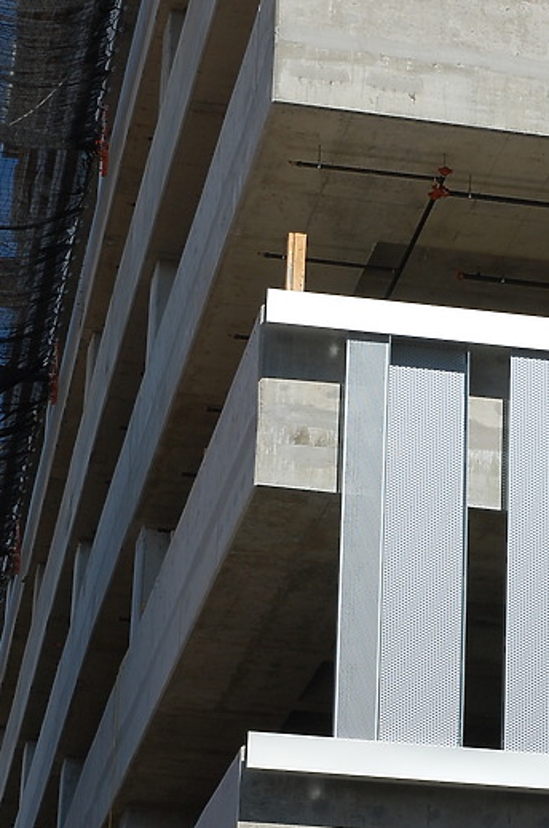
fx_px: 2985
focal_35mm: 130
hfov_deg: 10.5
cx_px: 459
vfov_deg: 15.7
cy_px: 590
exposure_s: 1/400
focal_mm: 50
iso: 200
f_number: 11
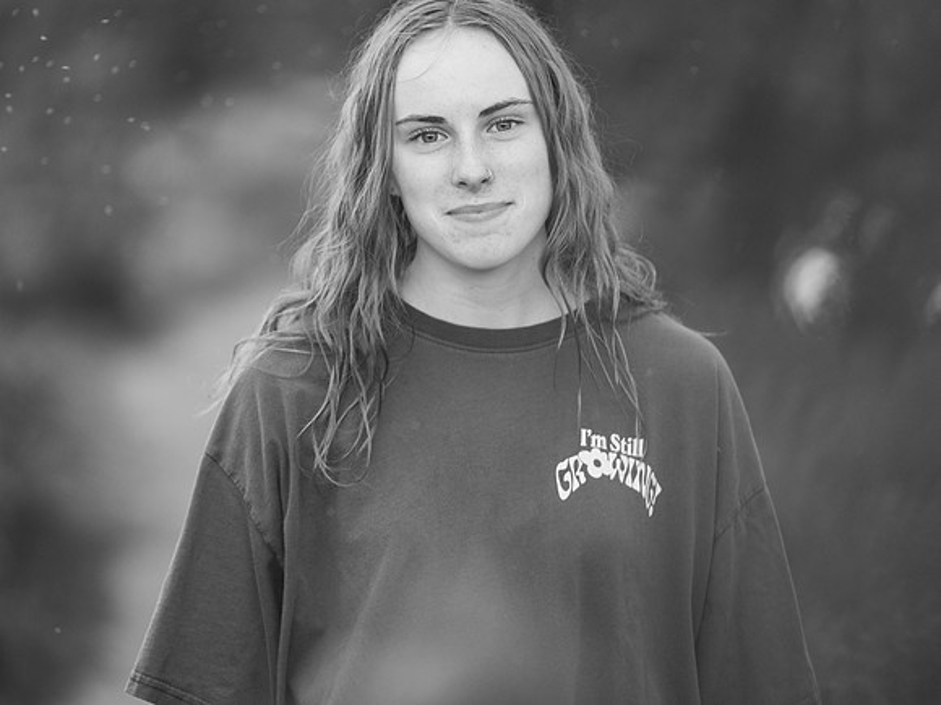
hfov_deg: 10.9
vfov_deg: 8.2
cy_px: 352
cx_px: 470
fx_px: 4913
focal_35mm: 181
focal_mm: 167
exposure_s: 1/160
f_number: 2.8
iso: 800
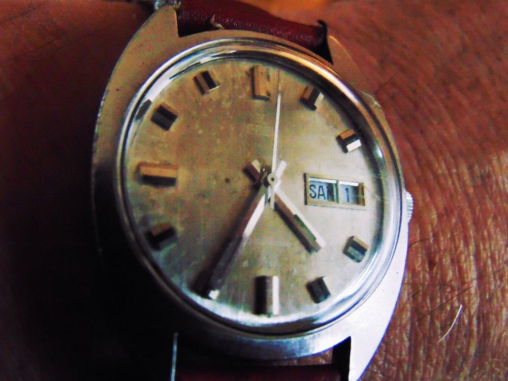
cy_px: 190
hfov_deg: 38.2
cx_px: 254
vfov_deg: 29.1
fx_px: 734
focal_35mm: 50
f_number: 3.5
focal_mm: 9
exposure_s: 1/25
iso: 800
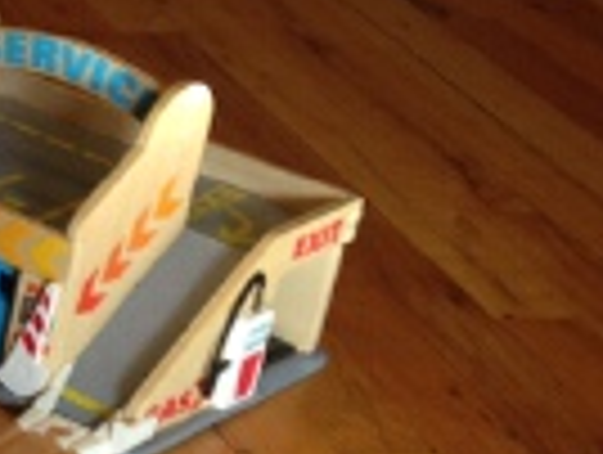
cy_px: 409
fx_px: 2286
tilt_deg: -30.8
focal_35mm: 131
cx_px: -425
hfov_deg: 13.7
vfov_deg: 11.3
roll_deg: -3.9
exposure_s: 1/20
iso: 64
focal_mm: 4.12
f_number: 2.4
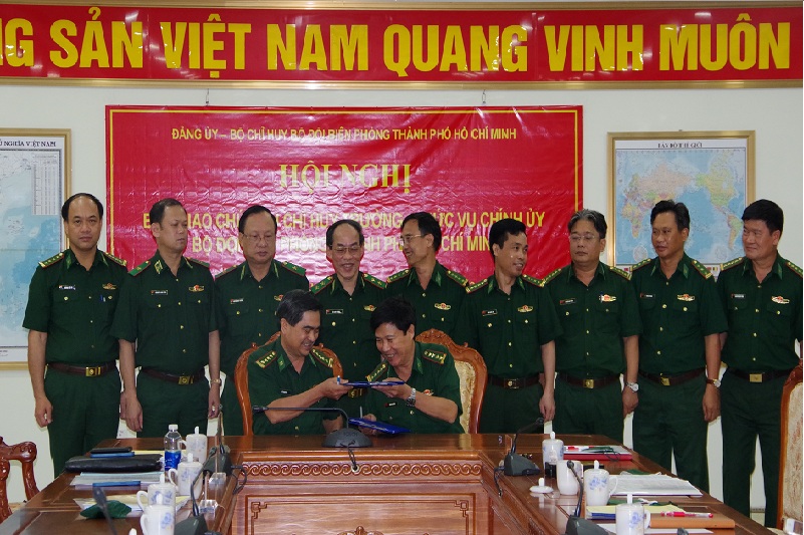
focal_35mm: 90
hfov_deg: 22.6
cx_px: 402
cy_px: 268
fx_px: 2009
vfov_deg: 15.2
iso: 3200
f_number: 6.3
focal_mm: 60
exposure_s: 1/125
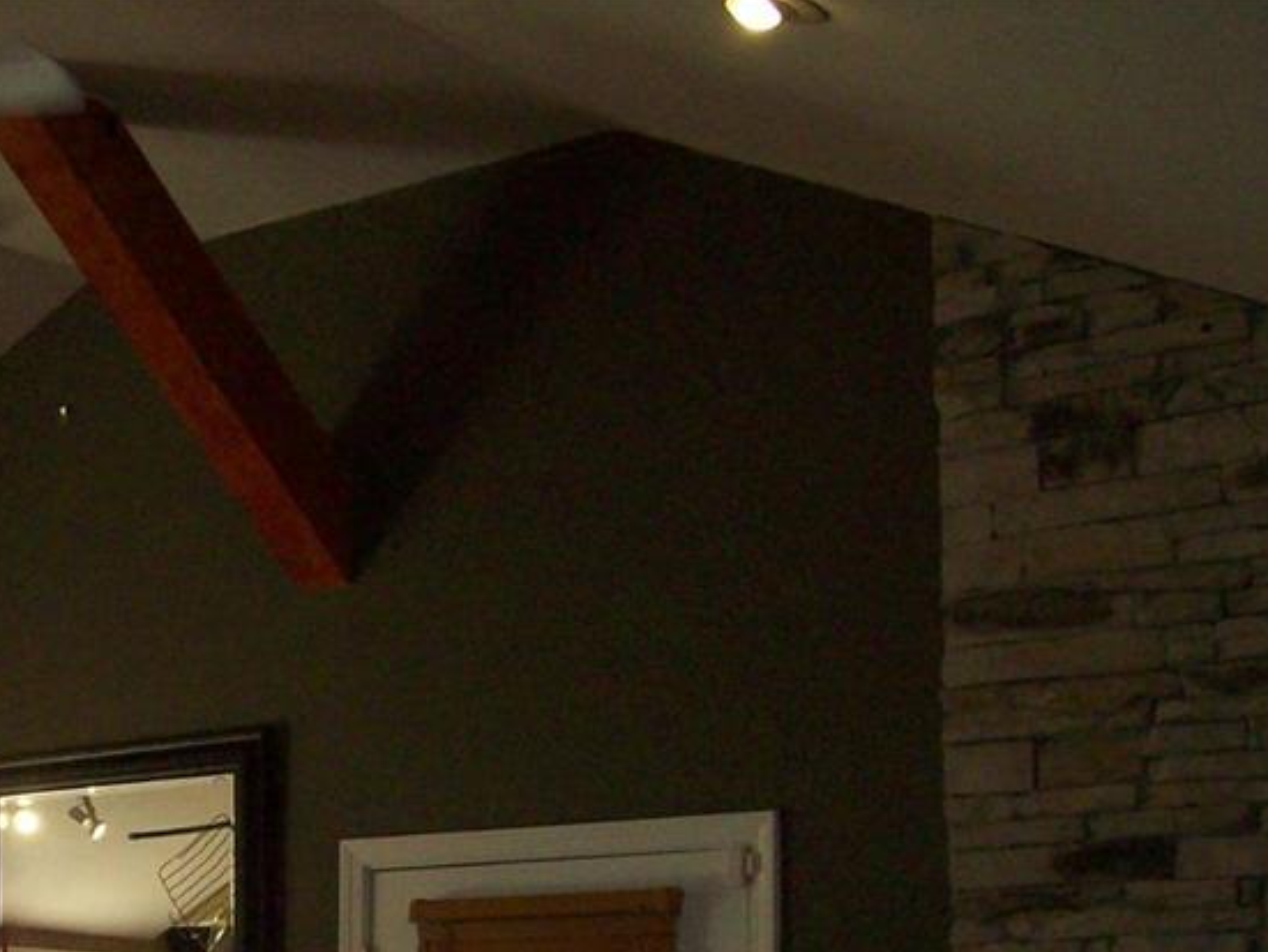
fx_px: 2455
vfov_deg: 21.4
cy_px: 881
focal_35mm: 67
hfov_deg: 27.9
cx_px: 131
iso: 200
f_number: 2.7
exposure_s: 1/64
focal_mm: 6
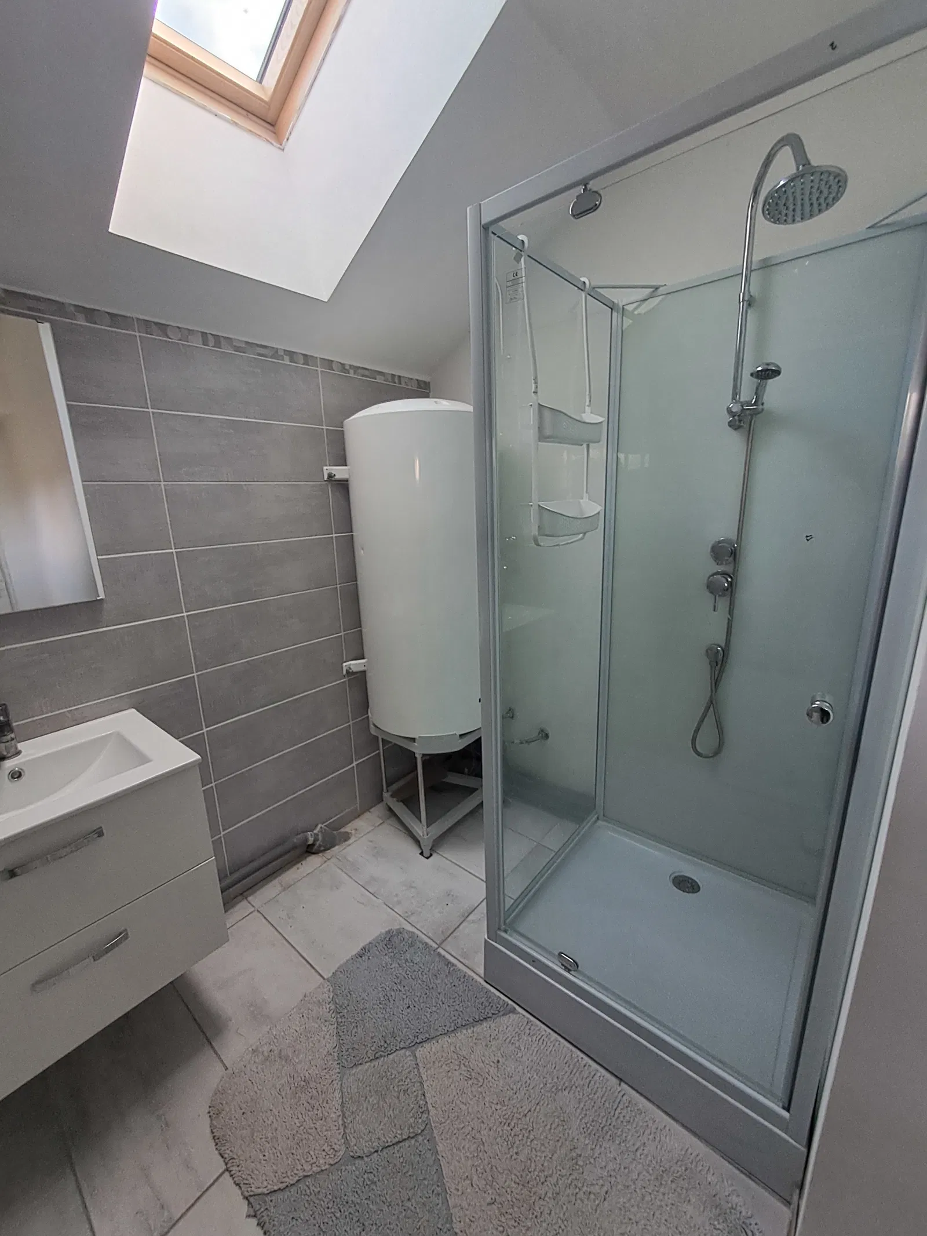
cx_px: 464
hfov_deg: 89.9
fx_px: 464
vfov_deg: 106.2
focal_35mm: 13
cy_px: 618
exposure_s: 1/40
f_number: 2.2
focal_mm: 1.42
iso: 100
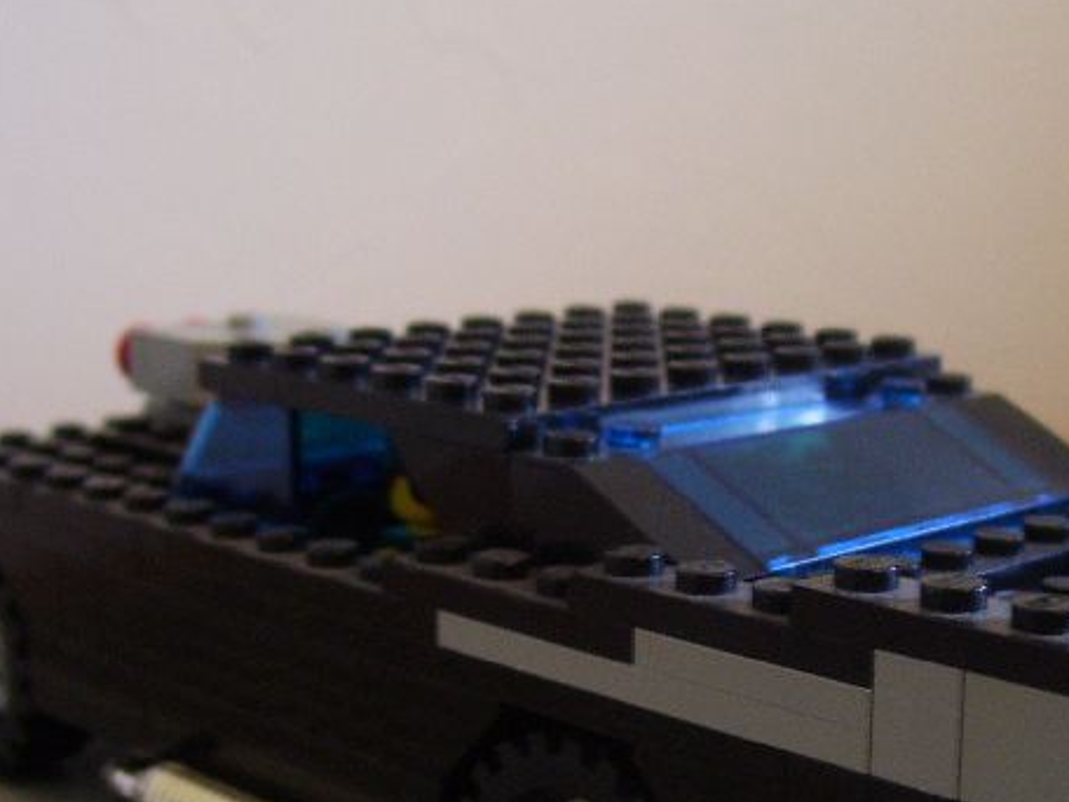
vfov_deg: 21.0
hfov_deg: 28.0
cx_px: 689
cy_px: 661
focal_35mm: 69
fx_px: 2131
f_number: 2.7
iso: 160
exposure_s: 1/8
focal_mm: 6
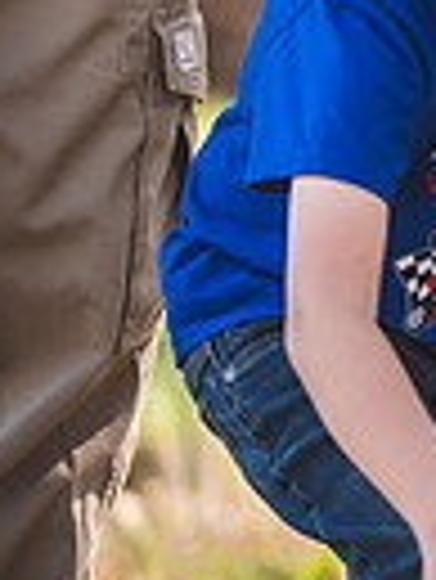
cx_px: 1173
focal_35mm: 500
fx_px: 8383
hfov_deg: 2.9
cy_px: 74
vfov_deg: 4.0
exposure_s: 1/500
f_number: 2.8
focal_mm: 116
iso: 100
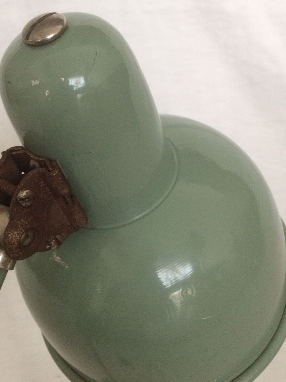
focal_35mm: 40
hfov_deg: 35.9
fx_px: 441
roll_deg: +2.9
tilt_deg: -37.4
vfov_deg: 46.7
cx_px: 136
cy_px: 210
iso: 250
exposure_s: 1/33
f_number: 2.2
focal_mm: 4.15
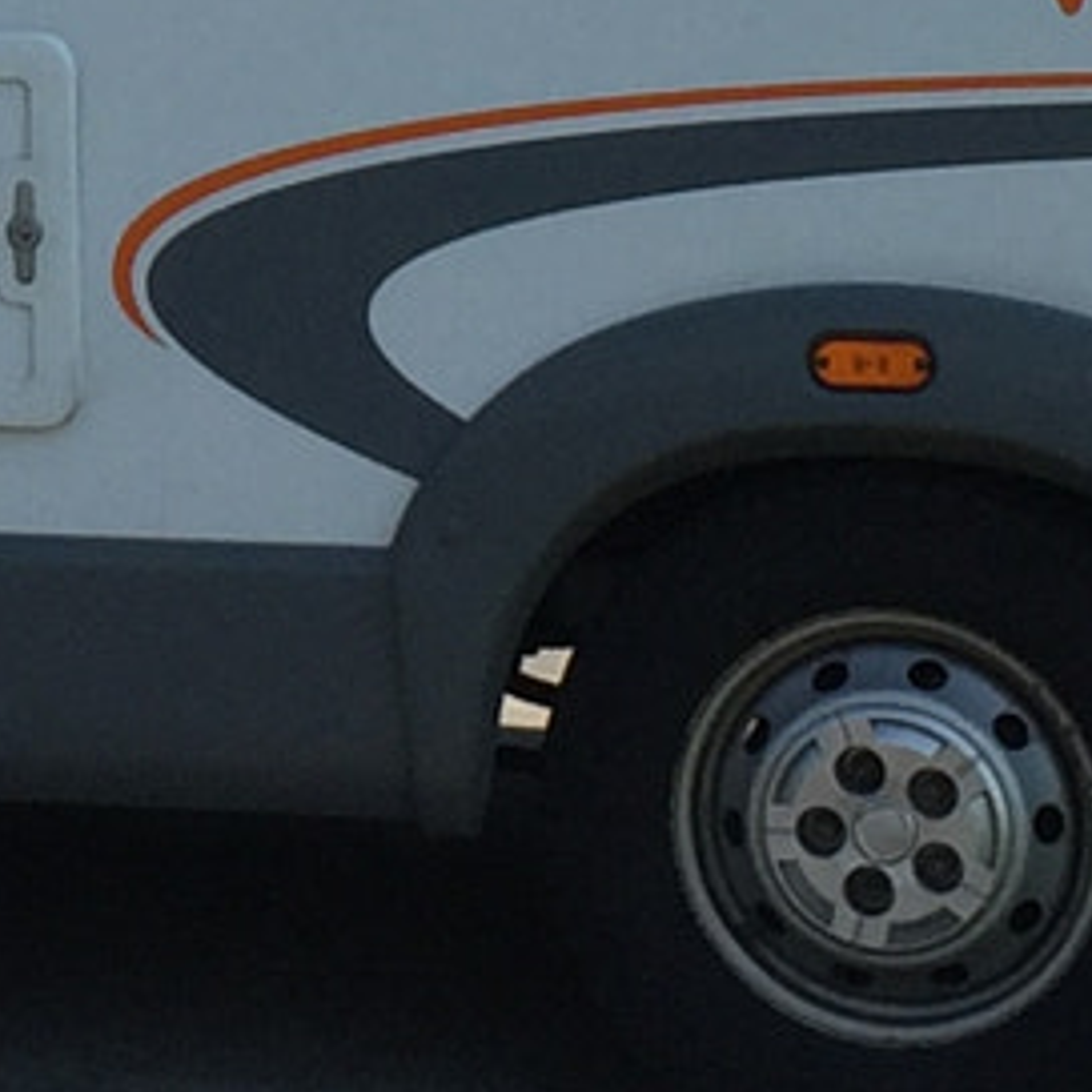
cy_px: -277
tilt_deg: -1.7
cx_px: -385
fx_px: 6888
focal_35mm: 193
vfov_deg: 8.9
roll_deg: +1.2
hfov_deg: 8.9
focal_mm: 4.15
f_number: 2.2
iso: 32
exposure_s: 1/2083
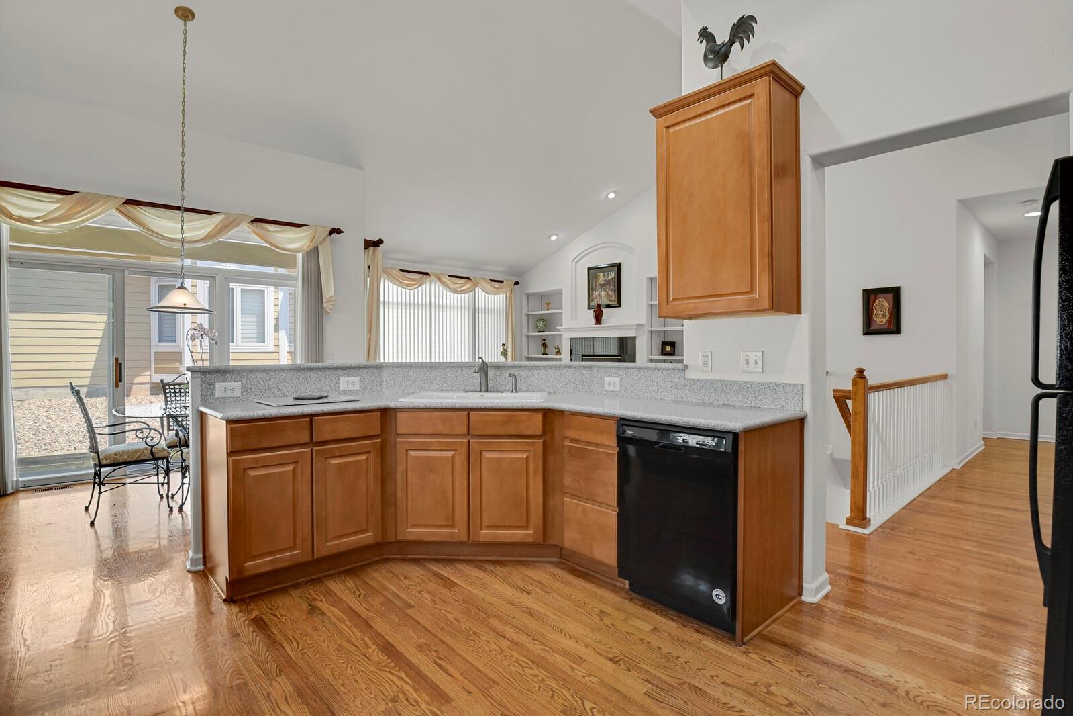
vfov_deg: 70.4
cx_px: 536
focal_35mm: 17
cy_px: 358
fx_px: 507
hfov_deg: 93.3
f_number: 8
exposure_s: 1/20
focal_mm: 17
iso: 3600
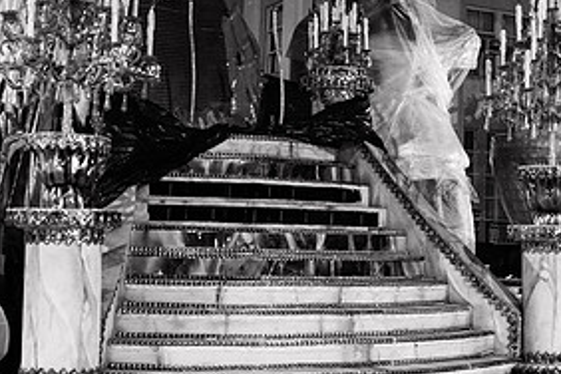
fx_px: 1122
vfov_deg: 18.8
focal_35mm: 72
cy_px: 105
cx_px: 348
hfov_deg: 28.0
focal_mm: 35
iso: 2500
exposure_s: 1/50
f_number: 2.8
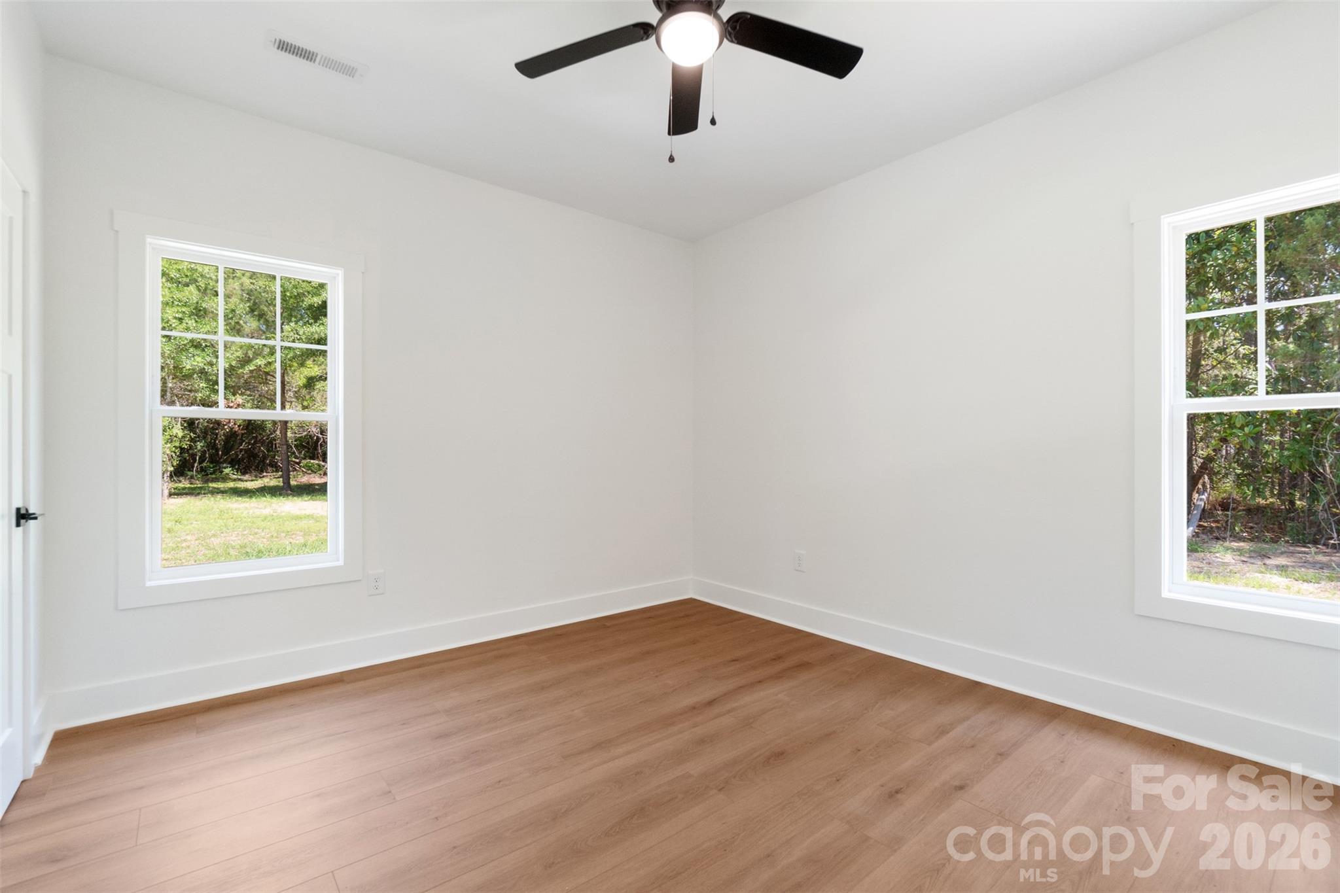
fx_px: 558
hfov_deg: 100.4
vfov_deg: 77.3
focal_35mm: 15
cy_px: 446
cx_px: 670
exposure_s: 1/30
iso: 2500
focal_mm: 10
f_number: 7.1
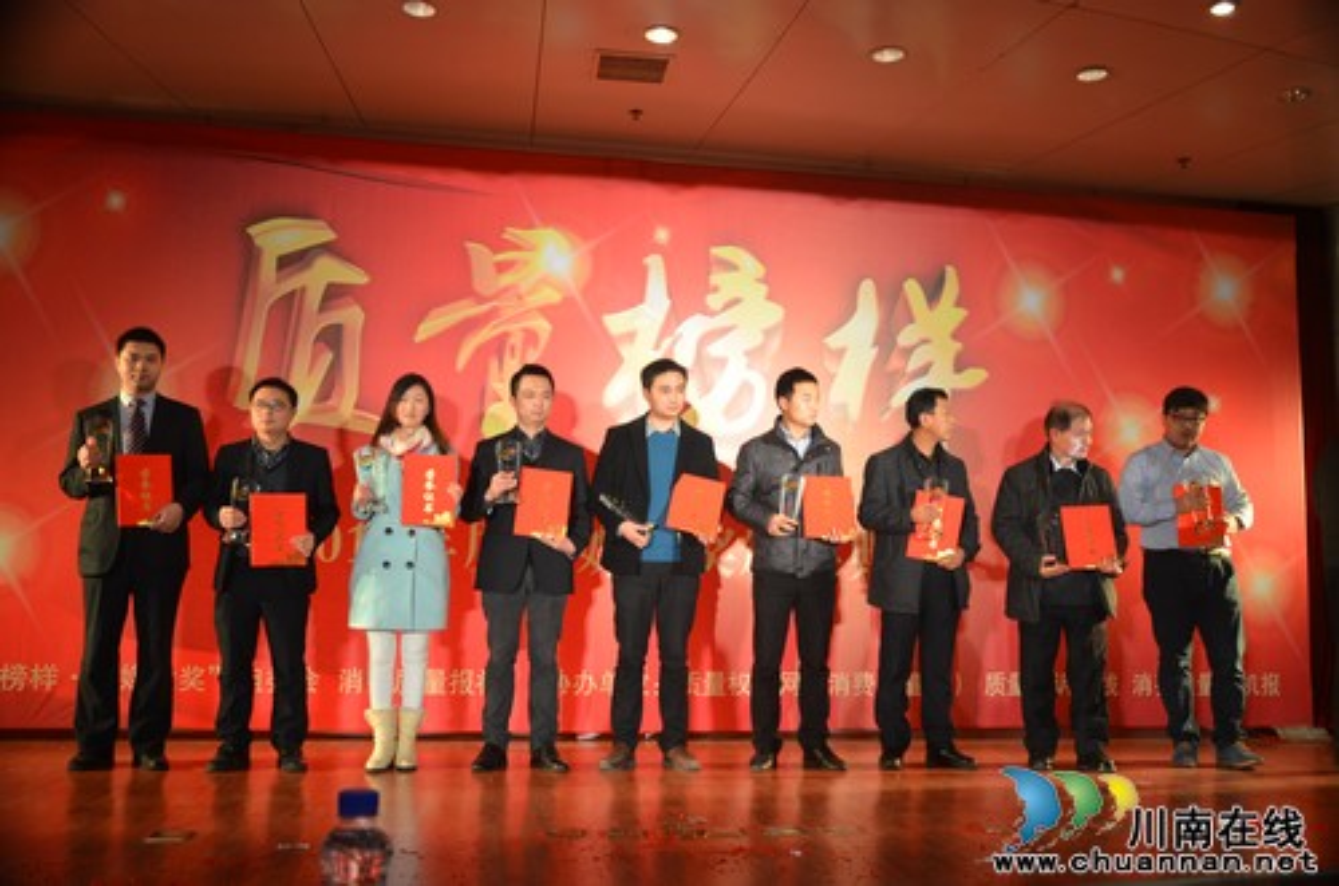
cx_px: 670
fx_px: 1336
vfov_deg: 36.7
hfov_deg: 53.2
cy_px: 443
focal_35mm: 36
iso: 800
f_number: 3.8
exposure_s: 1/40
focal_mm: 24
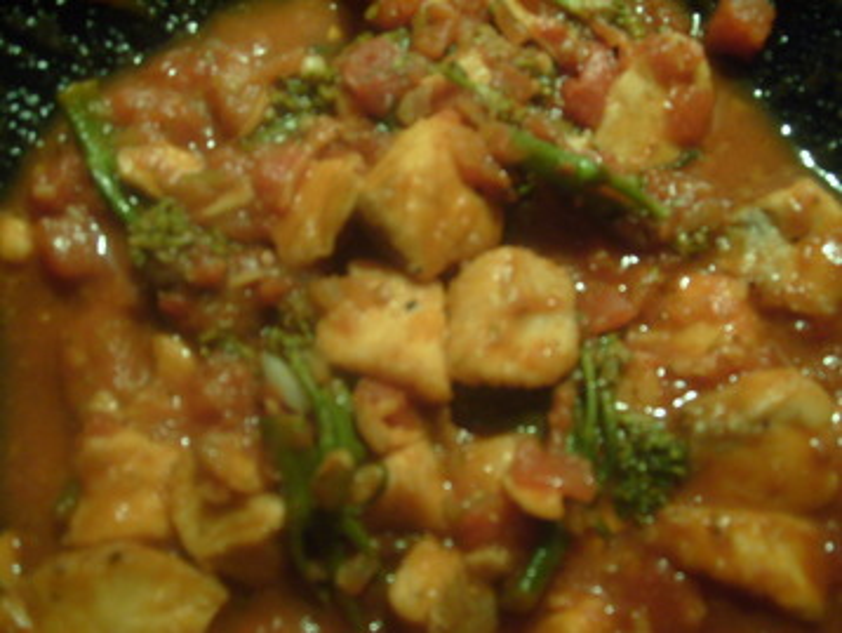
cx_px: 421
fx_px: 852
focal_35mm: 35
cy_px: 316
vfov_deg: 40.7
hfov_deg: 52.6
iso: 200
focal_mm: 5.8
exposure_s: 1/6
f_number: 2.8
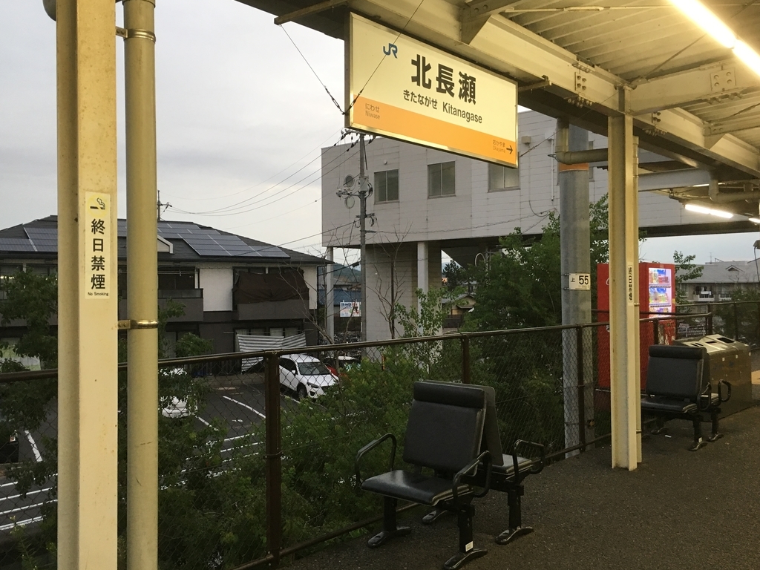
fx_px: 746
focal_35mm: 34
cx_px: 338
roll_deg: -0.6
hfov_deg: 53.8
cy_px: 281
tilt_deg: +1.2
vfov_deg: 41.8
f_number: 2.2
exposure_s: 1/30
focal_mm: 4.15
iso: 40
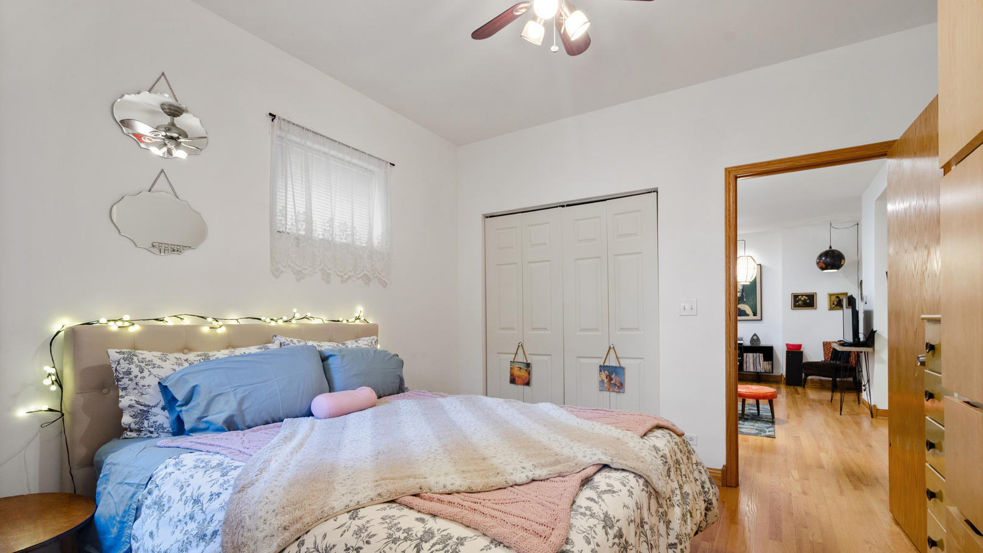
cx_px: 494
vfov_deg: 67.0
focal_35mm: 16
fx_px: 417
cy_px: 301
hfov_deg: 99.4
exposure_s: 1/2.5
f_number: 9
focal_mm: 10
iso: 250
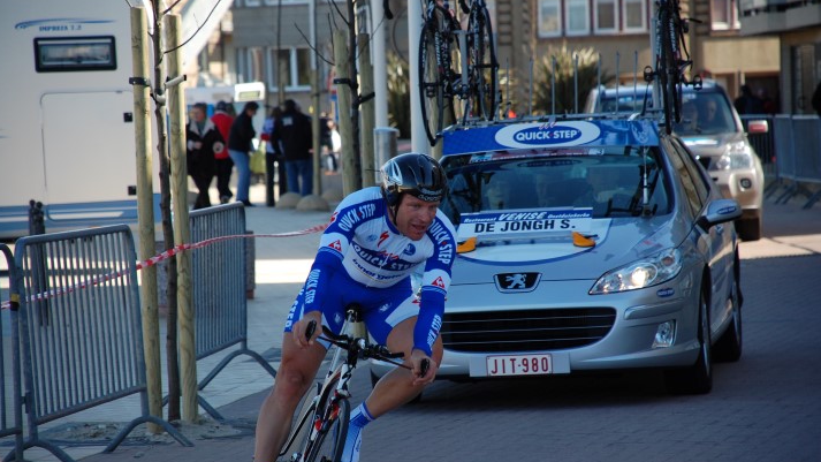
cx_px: 409
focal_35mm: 215
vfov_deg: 5.7
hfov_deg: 10.0
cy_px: 230
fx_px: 4670
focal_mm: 135
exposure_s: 1/500
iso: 320
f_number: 5.6
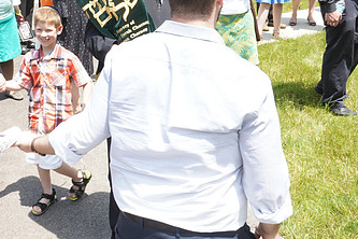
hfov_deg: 35.5
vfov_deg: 24.7
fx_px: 537
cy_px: 53
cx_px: 66
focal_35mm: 54
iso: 3200
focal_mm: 31
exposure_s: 1/250
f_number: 22
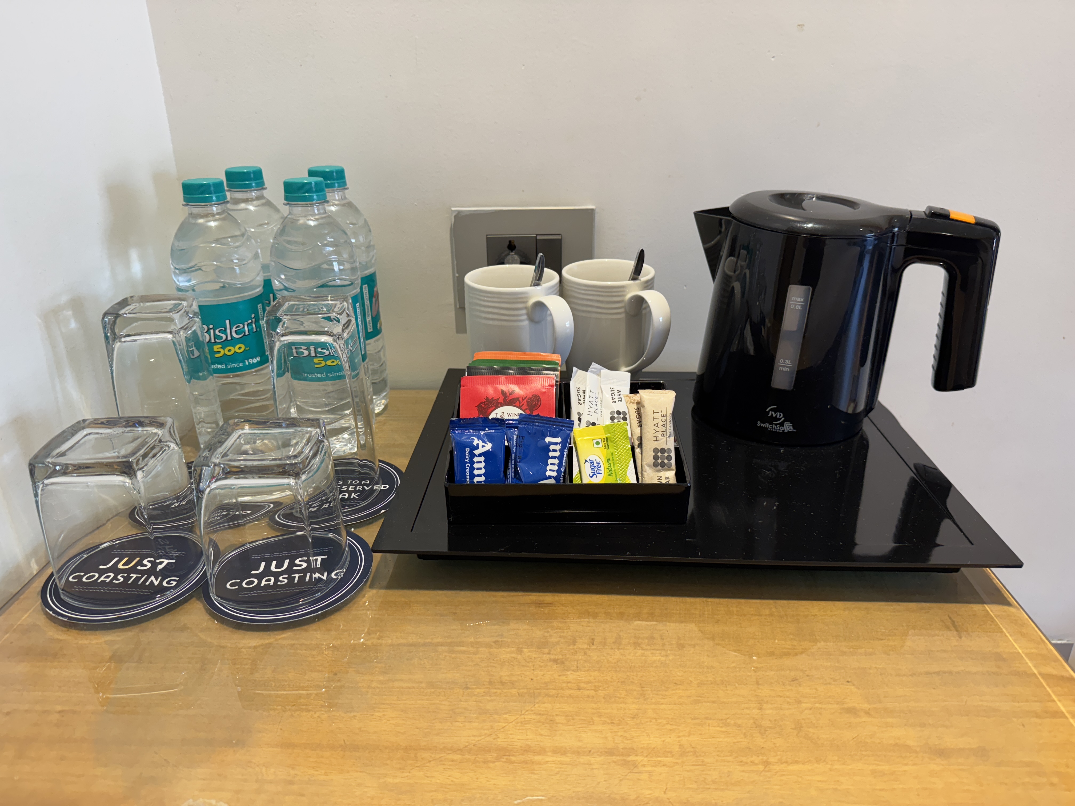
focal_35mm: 24
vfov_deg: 56.8
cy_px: 403
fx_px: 745
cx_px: 538
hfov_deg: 71.6
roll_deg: +0.4
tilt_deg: -24.0
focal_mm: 6.76
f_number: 1.78
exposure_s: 1/100
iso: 160
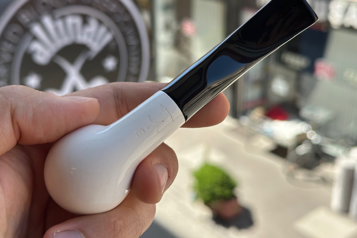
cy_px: 105
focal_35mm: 51
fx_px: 506
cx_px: 179
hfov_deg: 38.9
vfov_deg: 26.5
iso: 64
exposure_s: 1/1085
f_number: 1.78
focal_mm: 6.86
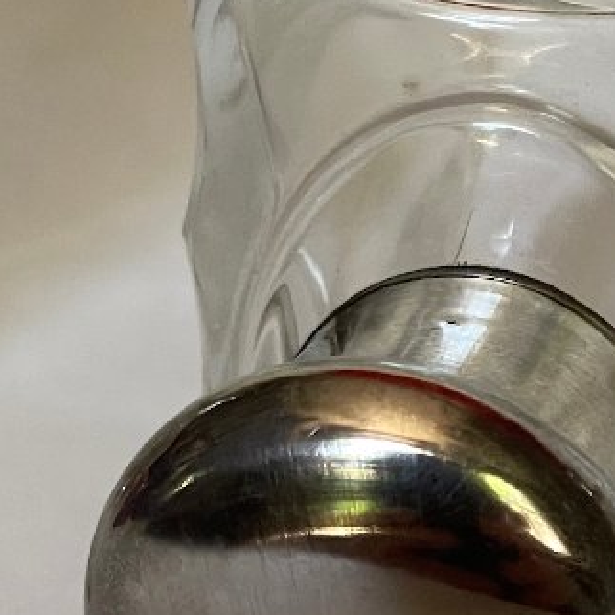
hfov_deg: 10.1
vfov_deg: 10.2
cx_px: 615
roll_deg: -1.8
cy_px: 249
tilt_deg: -22.1
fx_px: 3457
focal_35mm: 172
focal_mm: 6
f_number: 2
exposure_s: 1/78
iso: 200
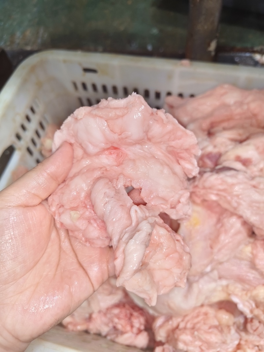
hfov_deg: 58.9
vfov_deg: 73.9
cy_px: 176
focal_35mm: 23
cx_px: 132
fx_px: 234
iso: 1100
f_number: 1.88
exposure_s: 1/50
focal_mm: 5.6
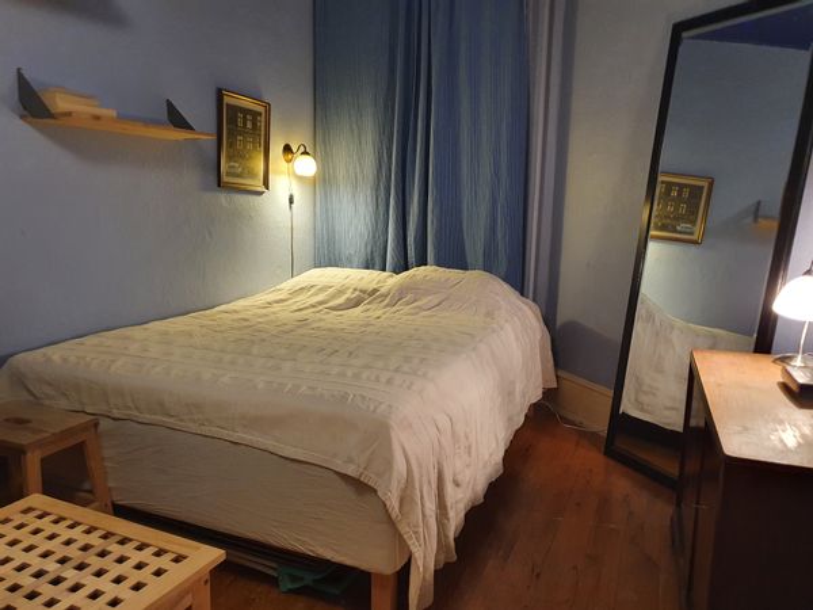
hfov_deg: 67.3
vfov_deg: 53.1
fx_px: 611
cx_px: 406
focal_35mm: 26
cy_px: 305
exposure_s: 1/50
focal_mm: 4.32
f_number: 1.5
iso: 400
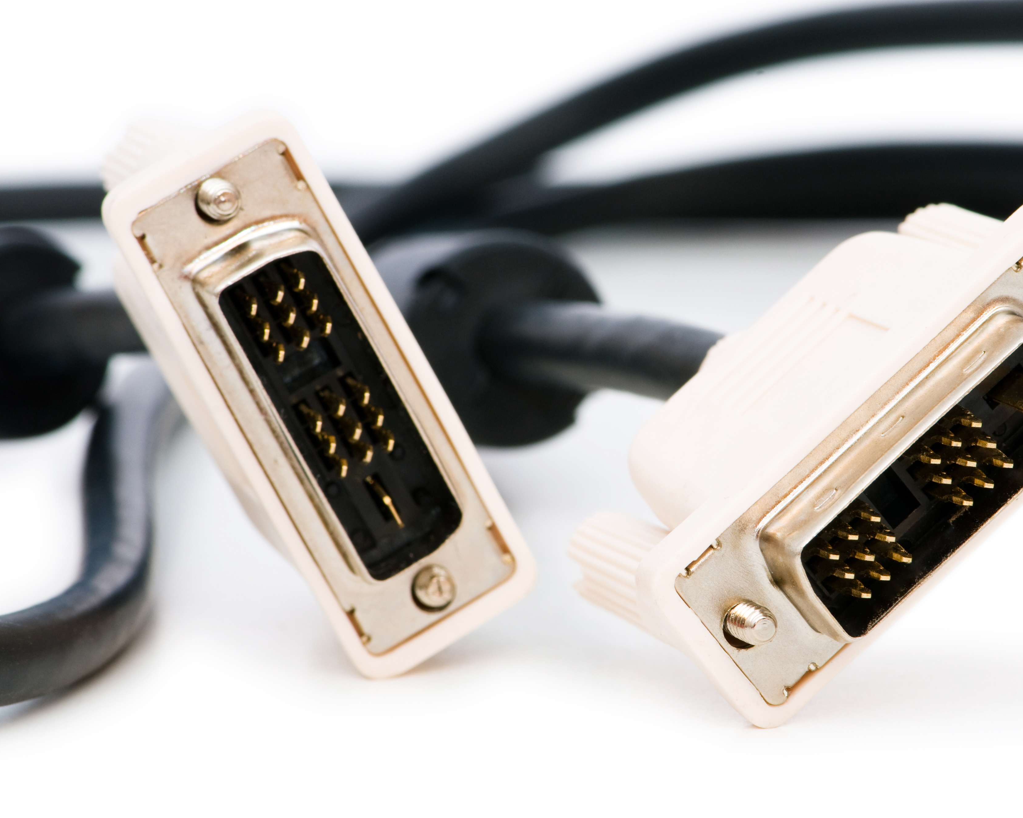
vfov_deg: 8.2
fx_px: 5740
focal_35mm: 190
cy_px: 415
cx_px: 650
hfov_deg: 10.2
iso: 200
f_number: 14
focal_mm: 105
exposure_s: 1/125
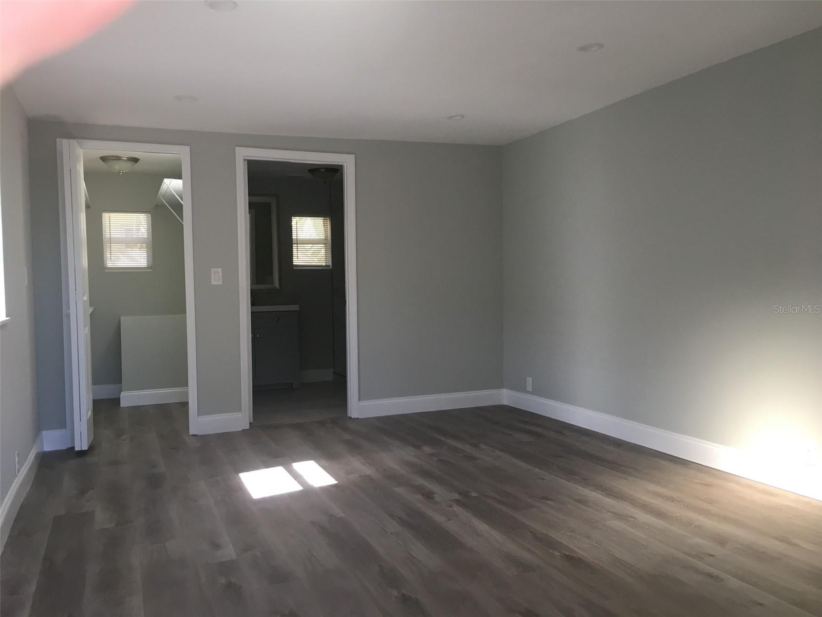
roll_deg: +0.0
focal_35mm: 29
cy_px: 308
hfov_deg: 61.7
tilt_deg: -0.7
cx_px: 411
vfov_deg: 48.2
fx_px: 689
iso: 25
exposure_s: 1/30
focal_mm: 4.15
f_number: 2.2
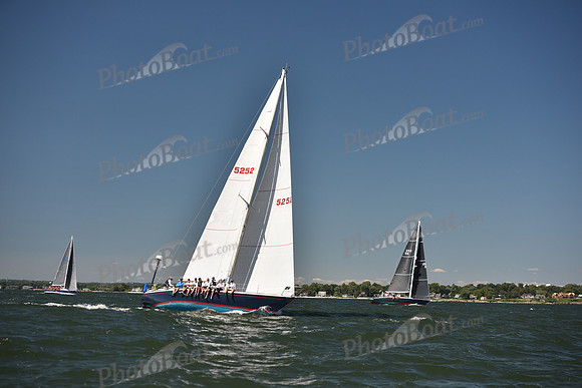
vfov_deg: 19.5
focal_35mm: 70
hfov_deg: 28.8
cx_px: 291
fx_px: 1132
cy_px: 194
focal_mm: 70
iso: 250
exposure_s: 1/1250
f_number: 4
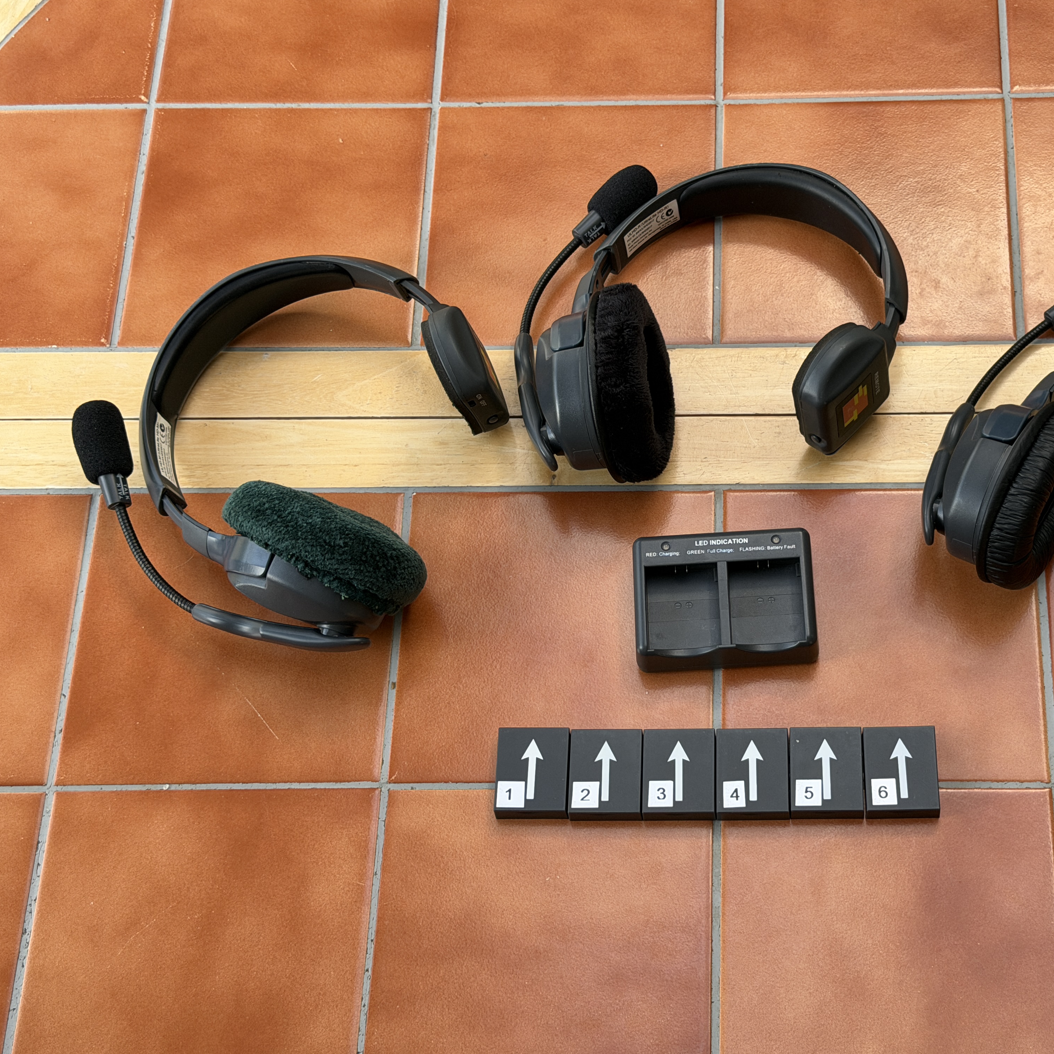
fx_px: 1964
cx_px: 705
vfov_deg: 30.0
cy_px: 528
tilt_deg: -64.4
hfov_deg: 29.8
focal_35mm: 57
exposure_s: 1/361
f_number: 1.78
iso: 80
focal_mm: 6.76
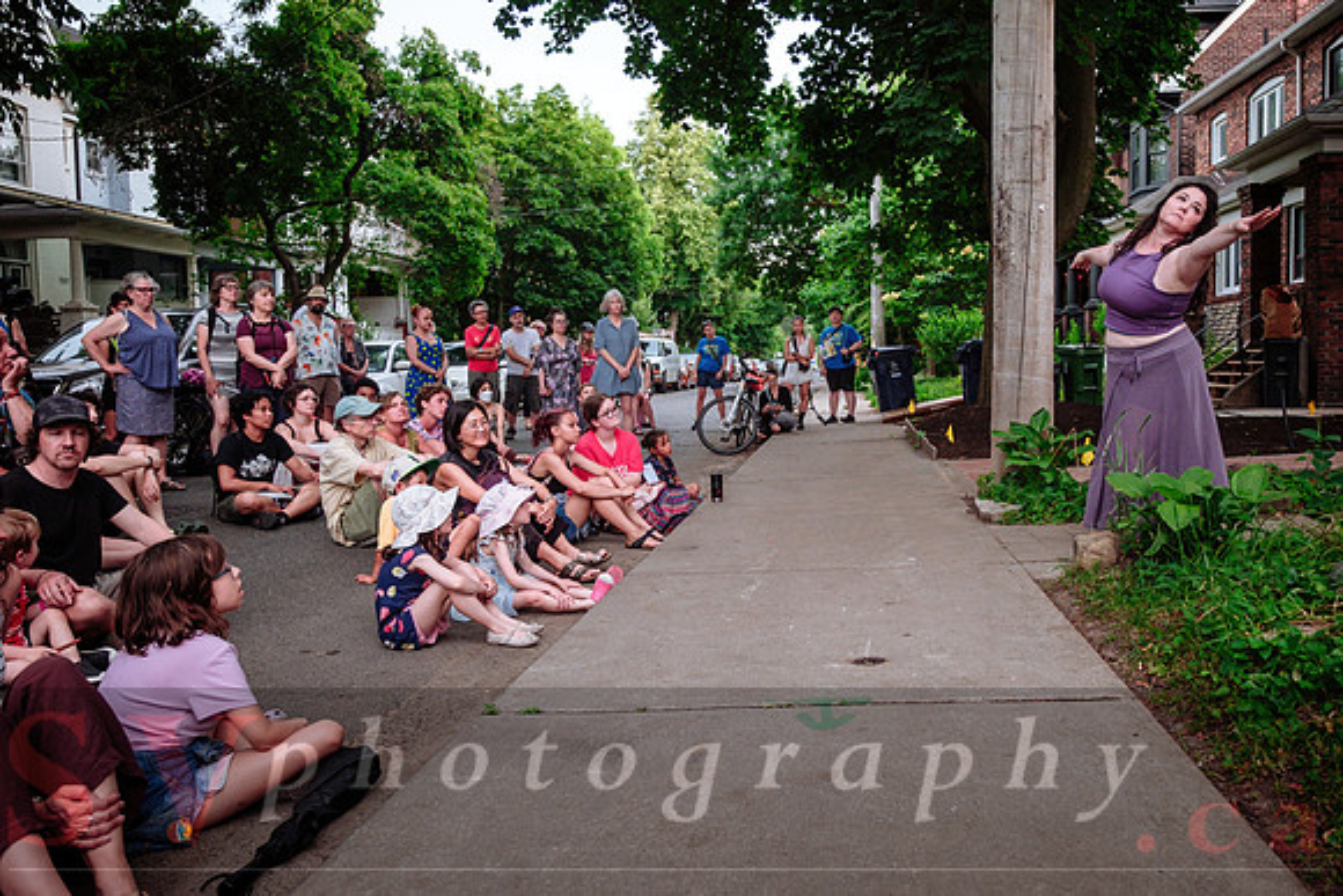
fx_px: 1028
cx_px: 753
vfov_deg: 47.1
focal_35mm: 28
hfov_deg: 66.1
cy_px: 447
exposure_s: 1/250
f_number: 2.8
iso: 1600
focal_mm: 16
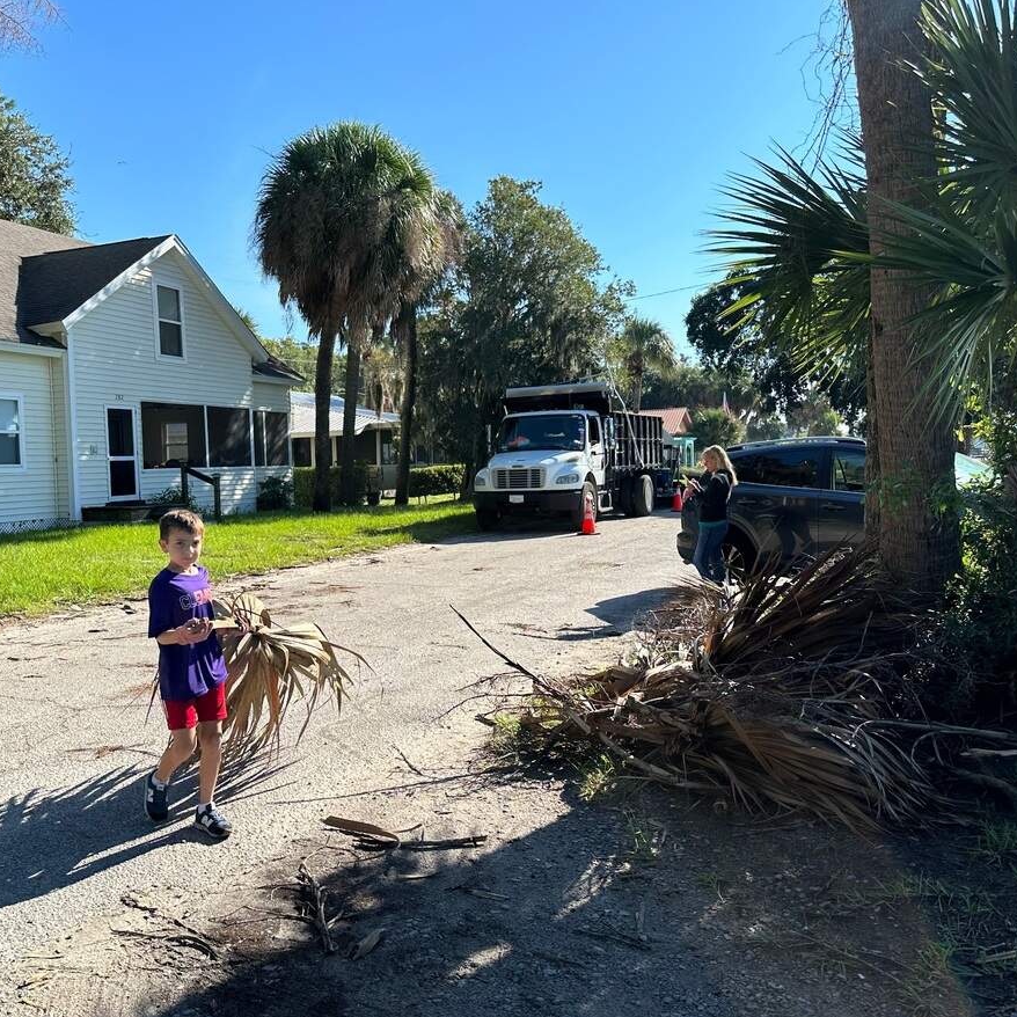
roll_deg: +1.7
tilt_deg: -3.4
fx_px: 964
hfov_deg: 55.5
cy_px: 499
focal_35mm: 29
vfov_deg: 55.6
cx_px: 448
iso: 80
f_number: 1.78
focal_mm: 6.86
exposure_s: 1/3058
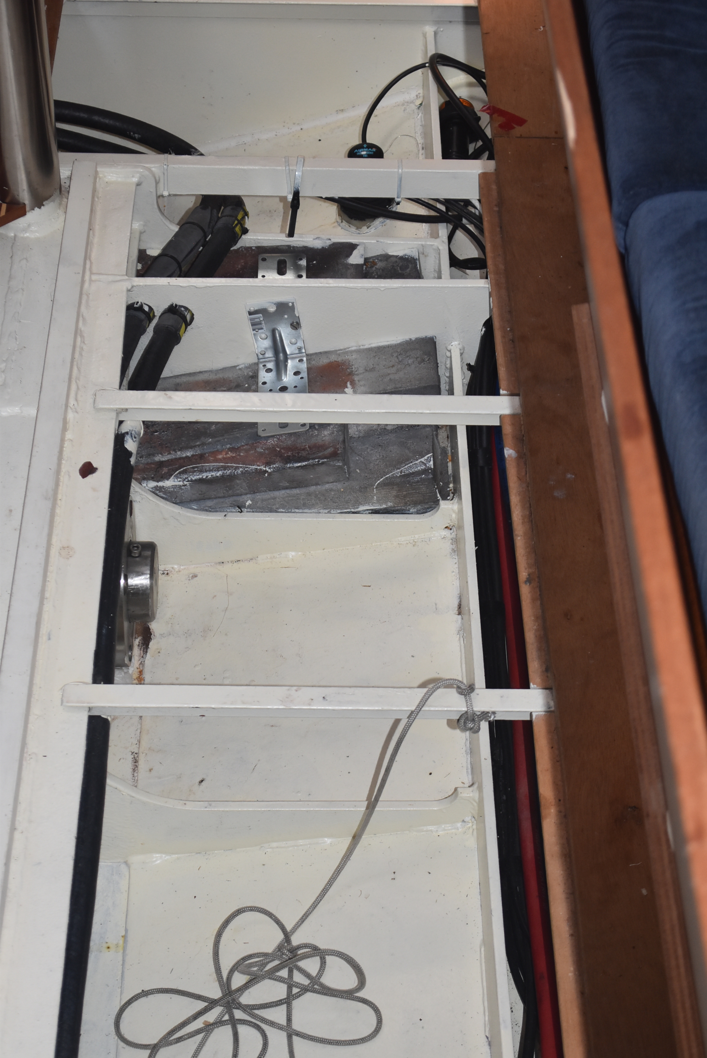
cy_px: 529
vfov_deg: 30.5
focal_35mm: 66
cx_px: 354
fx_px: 1941
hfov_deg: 20.6
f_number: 5.3
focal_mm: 44
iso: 800
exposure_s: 1/80
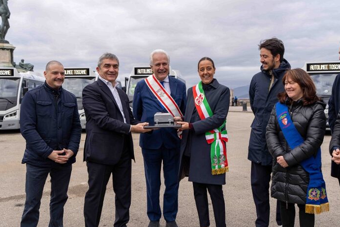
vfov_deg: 35.1
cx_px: 175
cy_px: 107
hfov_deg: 50.7
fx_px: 359
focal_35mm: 38
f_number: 4.5
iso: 100
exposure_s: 1/250
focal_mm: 35
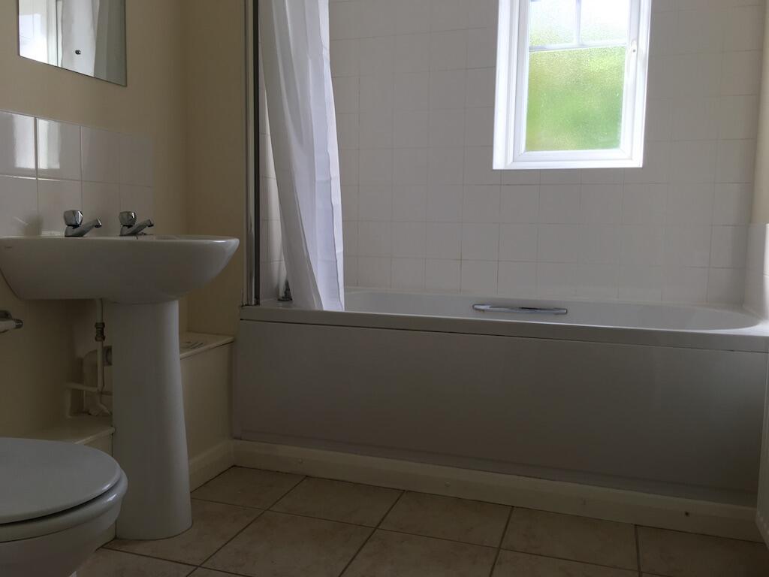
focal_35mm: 29
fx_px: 644
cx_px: 384
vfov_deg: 48.2
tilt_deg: -5.8
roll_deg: -1.6
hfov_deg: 61.7
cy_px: 288
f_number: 2.2
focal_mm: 4.15
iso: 32
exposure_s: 1/50
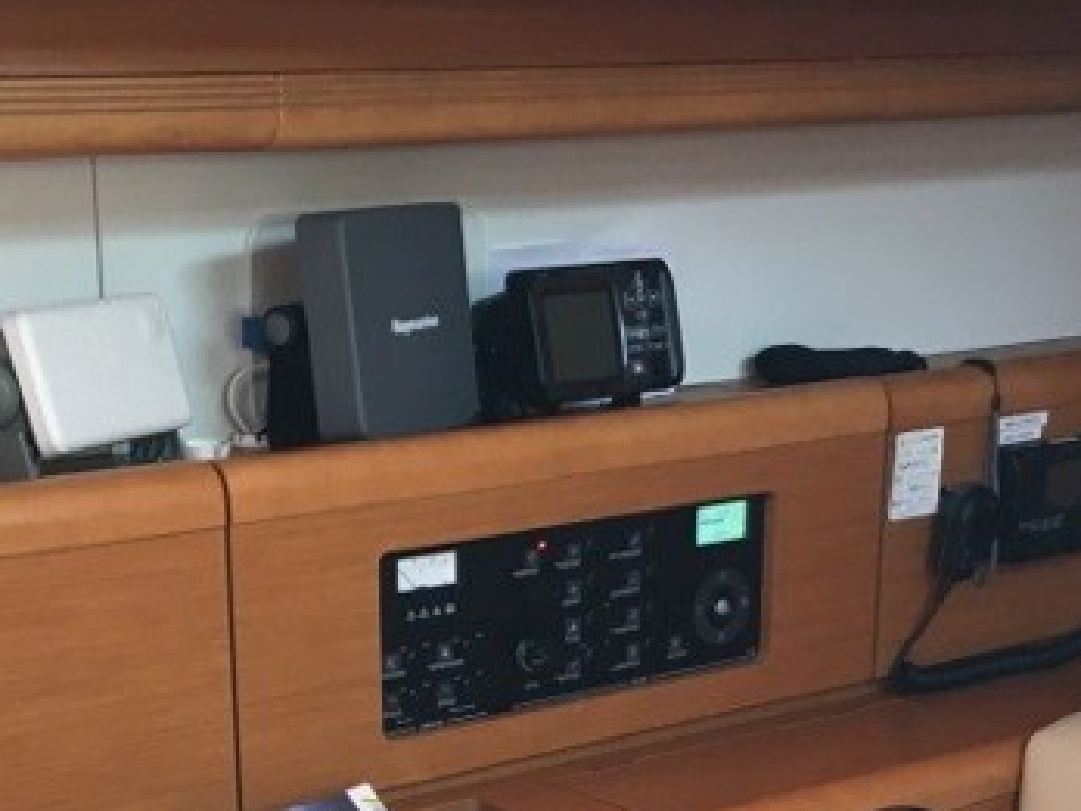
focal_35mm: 80
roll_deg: +0.9
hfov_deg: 24.4
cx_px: 572
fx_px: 2498
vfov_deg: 17.2
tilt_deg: -23.3
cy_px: 1088
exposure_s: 1/33
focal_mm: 4.15
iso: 80
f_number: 2.2
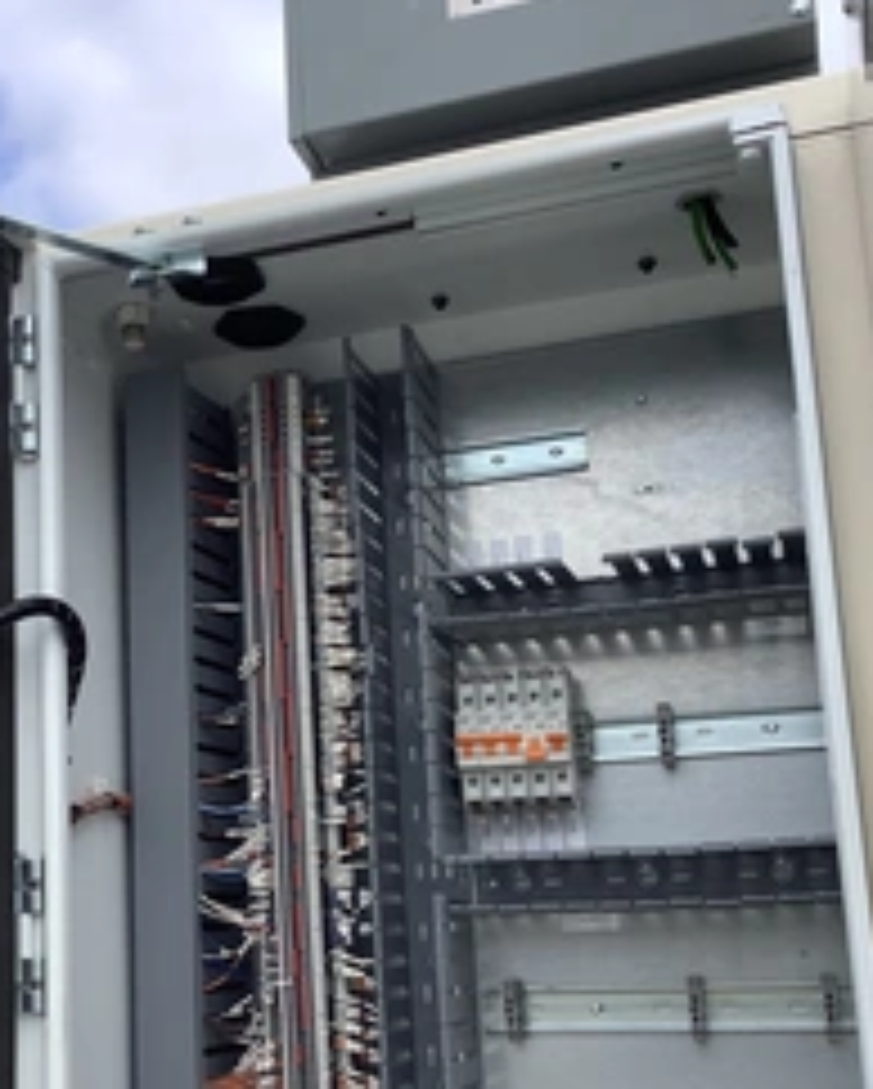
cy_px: 652
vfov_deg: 37.2
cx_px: 202
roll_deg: -0.5
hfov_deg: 29.7
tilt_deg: +10.8
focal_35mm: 50
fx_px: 1613
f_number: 2.4
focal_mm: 3.3
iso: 25
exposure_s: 1/622
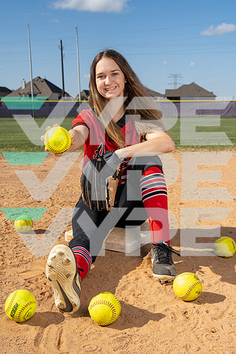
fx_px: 452
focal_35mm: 46
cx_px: 118
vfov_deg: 42.7
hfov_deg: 29.2
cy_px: 177
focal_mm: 46
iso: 64
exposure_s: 1/250
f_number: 8
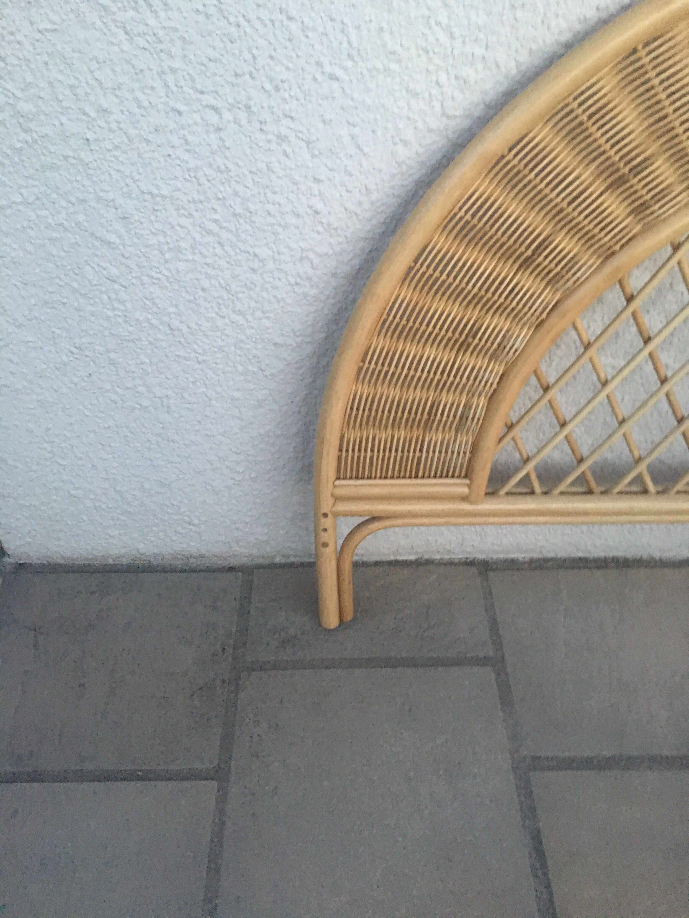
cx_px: 344
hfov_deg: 48.2
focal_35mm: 29
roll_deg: +0.5
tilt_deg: -40.1
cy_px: 459
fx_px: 770
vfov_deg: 61.7
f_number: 2.2
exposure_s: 1/25
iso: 200
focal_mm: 4.15
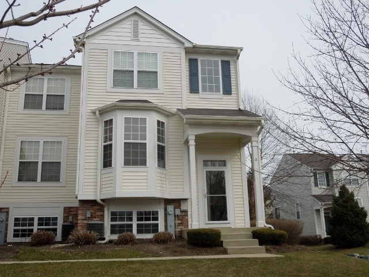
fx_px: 373
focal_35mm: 35
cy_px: 138
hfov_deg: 52.6
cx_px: 184
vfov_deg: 40.7
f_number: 3.7
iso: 100
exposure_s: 1/1000
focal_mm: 6.3
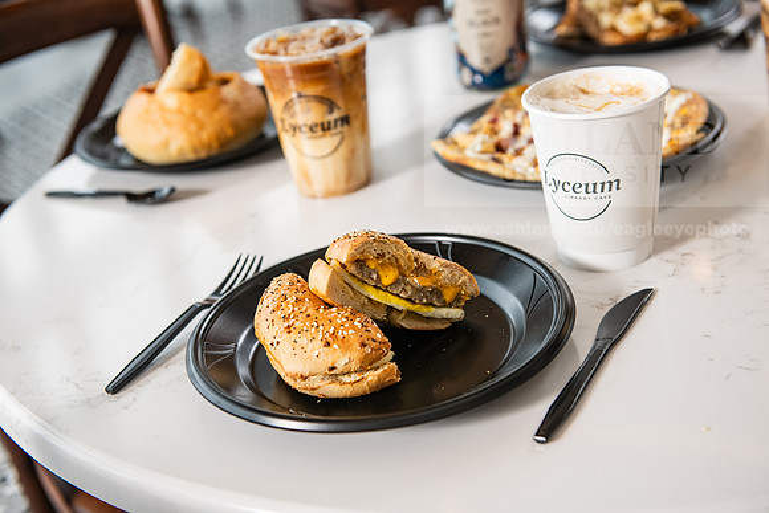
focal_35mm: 55
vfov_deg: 24.6
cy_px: 256
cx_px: 384
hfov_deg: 36.2
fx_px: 1175
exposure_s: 1/200
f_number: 4
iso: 640
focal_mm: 55
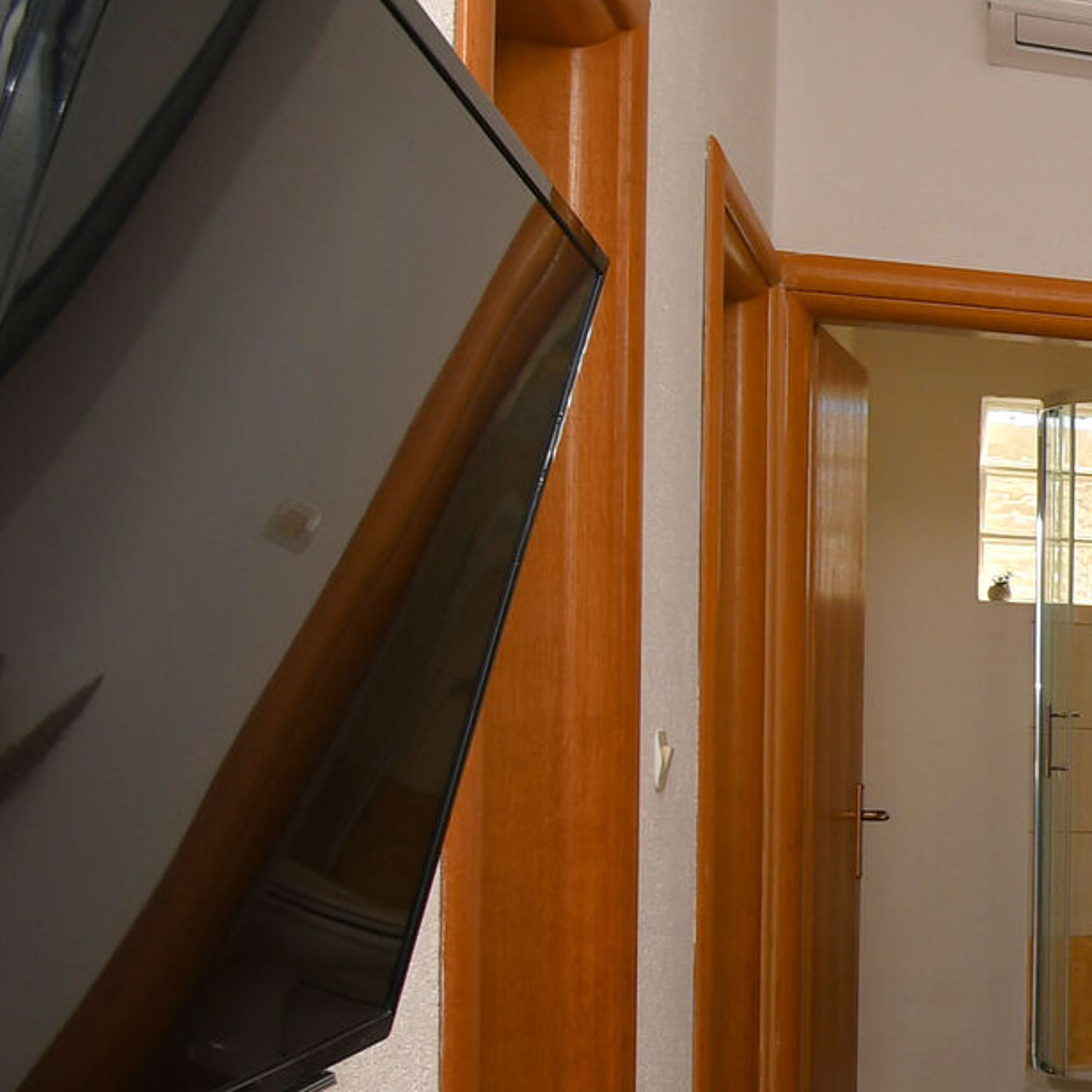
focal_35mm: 58
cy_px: 775
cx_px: 2111
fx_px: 2070
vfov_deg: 29.2
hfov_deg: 19.4
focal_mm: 10
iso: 100
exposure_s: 1/100
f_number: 8
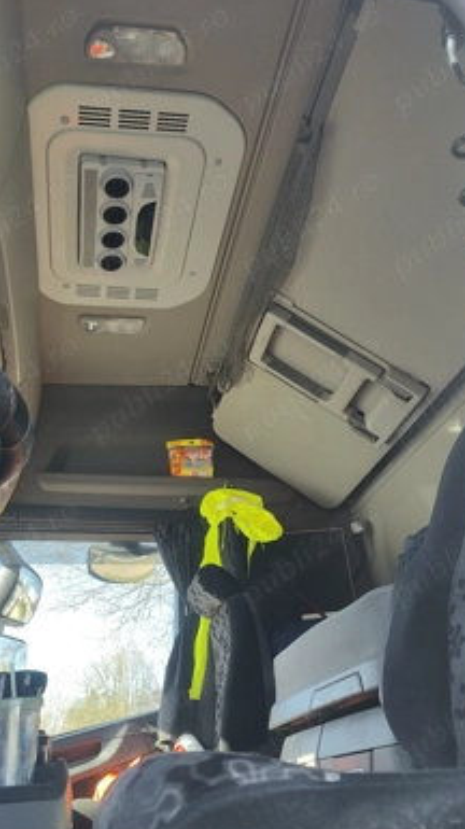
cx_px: 235
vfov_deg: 71.9
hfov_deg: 44.3
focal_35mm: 26
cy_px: 423
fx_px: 571
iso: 50
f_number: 1.8
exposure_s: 1/242
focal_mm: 6.06
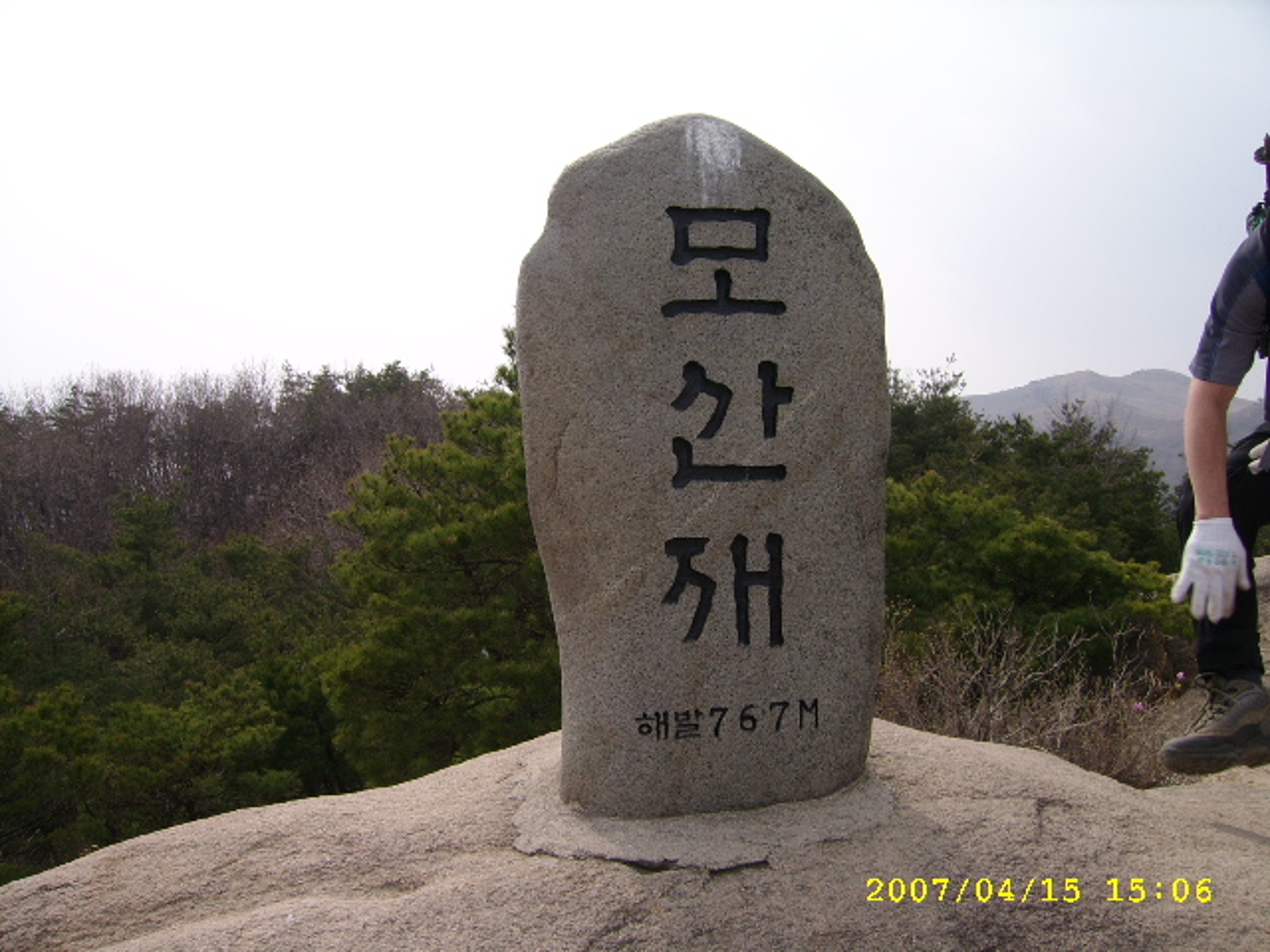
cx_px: 635
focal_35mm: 35
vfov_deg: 40.7
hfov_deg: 52.6
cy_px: 476
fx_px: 1284
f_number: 5.8
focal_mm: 5.95
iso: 50
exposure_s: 1/324
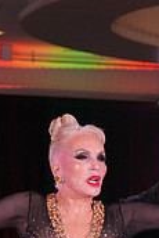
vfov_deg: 7.6
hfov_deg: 5.2
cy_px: 324
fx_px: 1759
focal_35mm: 266
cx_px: 85
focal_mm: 79
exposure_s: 1/200
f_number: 5
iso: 2000
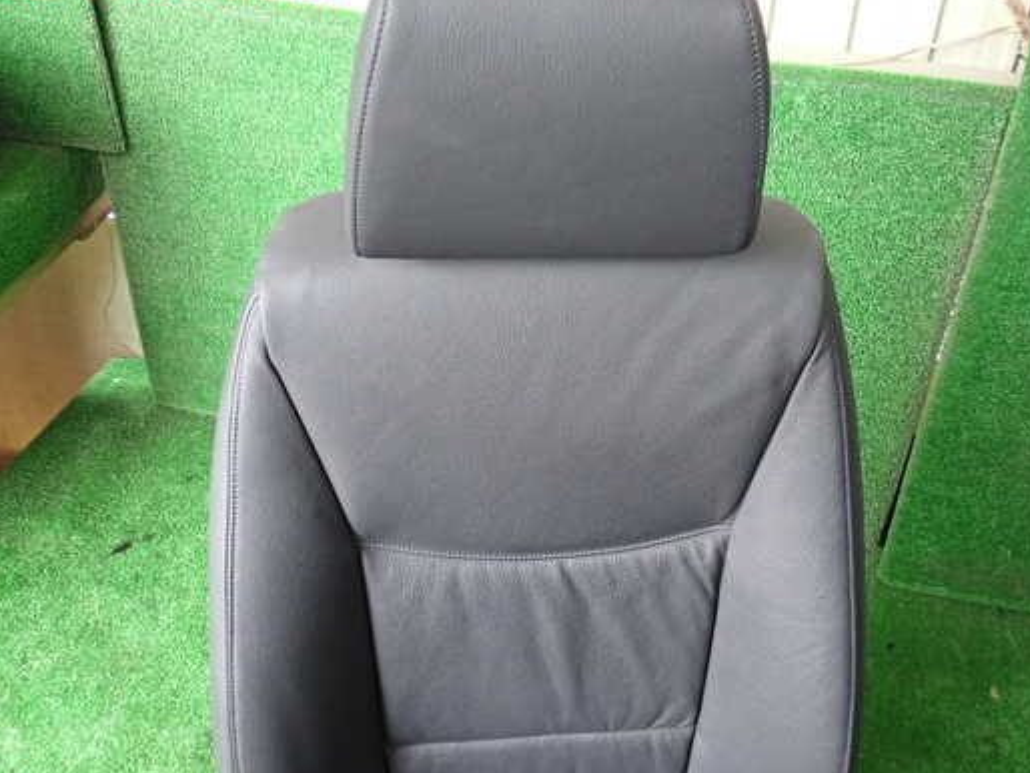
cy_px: 409
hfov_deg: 52.5
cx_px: 567
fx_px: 1042
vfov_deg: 40.7
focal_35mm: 35
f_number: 2.3
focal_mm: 5.4
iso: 500
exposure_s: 1/60
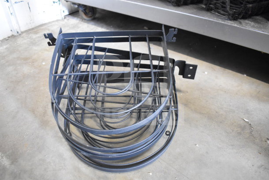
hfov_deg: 67.4
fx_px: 202
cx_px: 134
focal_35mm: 27
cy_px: 90
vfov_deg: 48.0
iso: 4500
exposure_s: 1/30
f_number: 3.5
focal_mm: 18
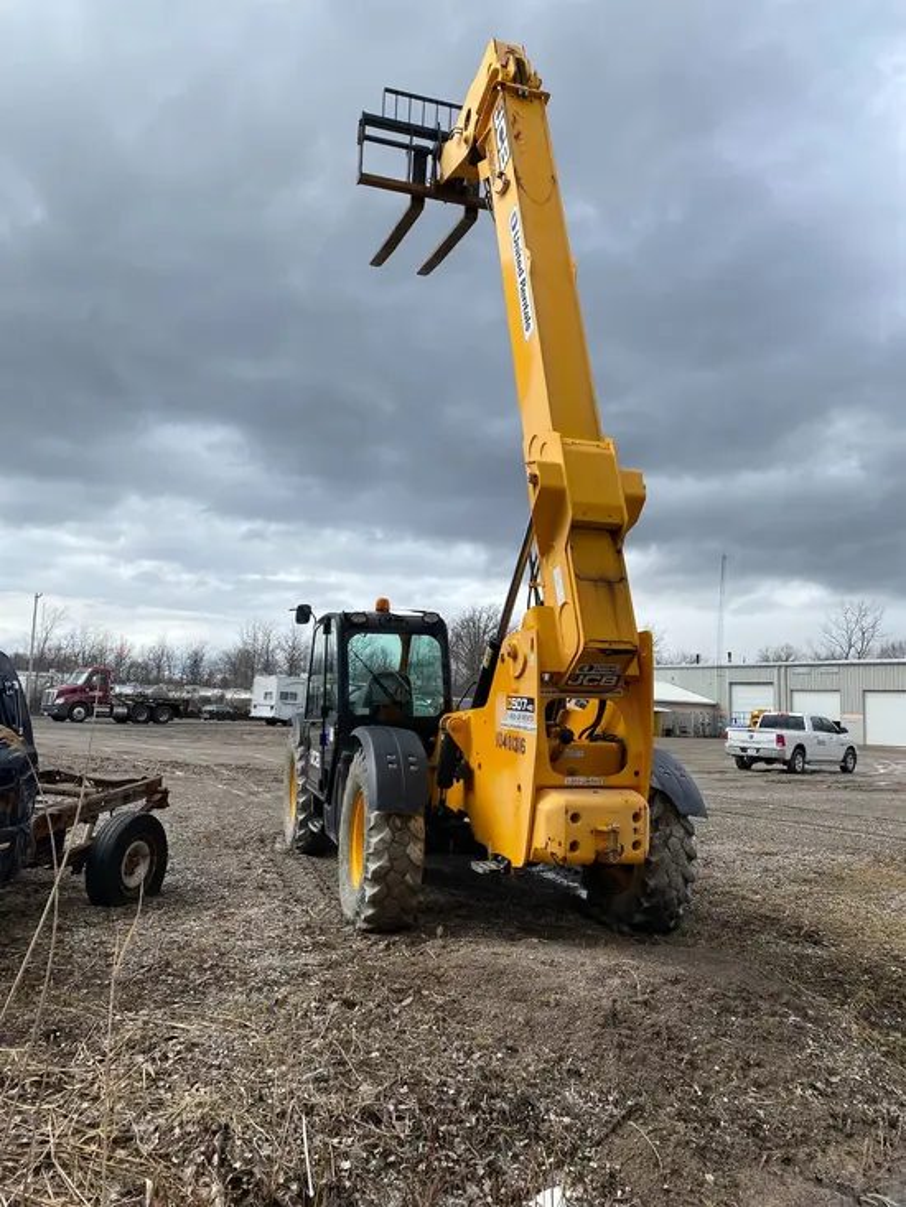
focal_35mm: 26
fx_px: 907
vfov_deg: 67.3
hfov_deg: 53.1
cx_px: 453
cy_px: 604
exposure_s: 1/1543
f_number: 1.8
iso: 32
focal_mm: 4.25
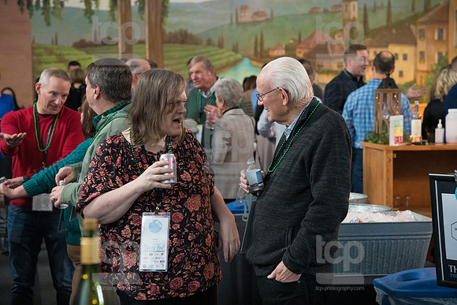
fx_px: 1168
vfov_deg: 14.9
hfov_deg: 22.1
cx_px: 228
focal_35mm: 92
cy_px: 152
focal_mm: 92
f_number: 5.6
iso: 4000
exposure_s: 1/250
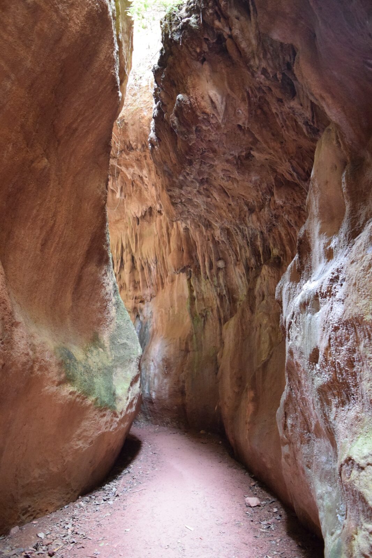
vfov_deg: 67.4
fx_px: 419
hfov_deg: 47.9
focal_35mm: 27
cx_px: 186
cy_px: 279
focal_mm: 18
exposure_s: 1/13
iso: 6400
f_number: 3.5
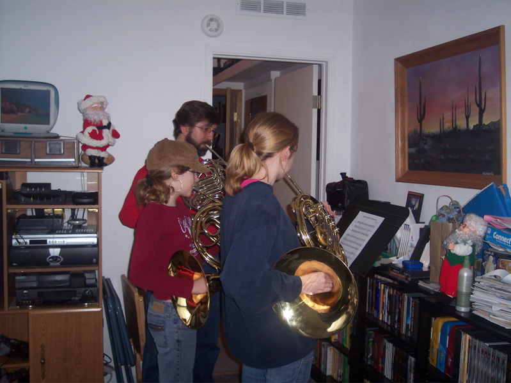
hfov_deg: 49.0
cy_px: 192
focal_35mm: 38
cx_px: 256
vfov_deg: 37.7
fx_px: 561
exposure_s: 1/30
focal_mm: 8
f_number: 2.8
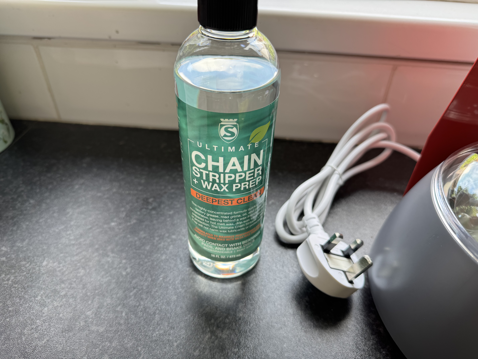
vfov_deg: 56.8
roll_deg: -2.2
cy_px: 180
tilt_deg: -38.7
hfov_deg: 71.6
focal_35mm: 24
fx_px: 331
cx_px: 239
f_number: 1.78
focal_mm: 6.76
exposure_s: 1/121
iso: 80
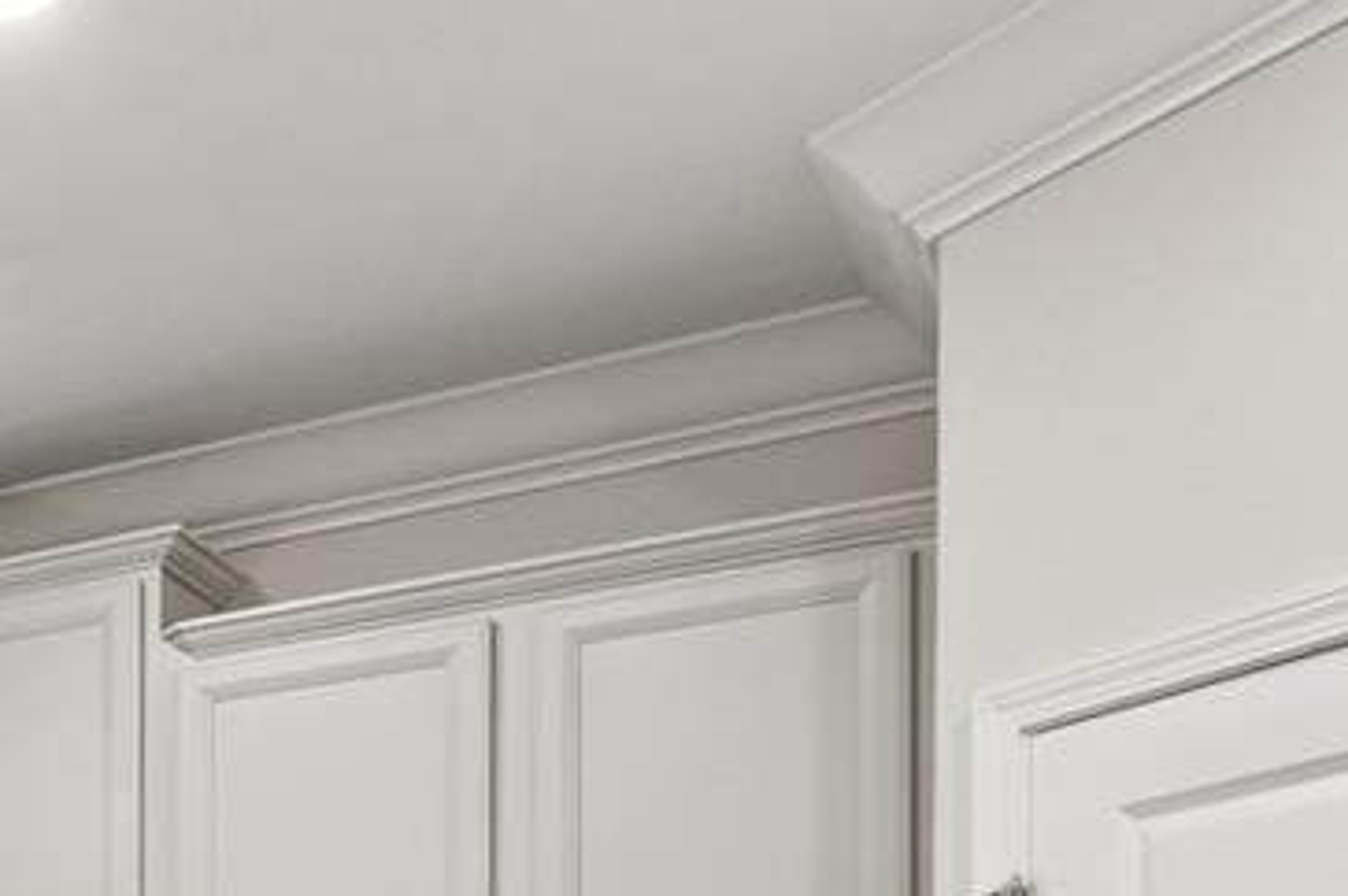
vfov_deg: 17.9
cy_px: 1433
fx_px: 2469
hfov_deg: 21.7
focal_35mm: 66
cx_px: -978
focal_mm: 10
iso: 100
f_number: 7.1
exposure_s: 1/5
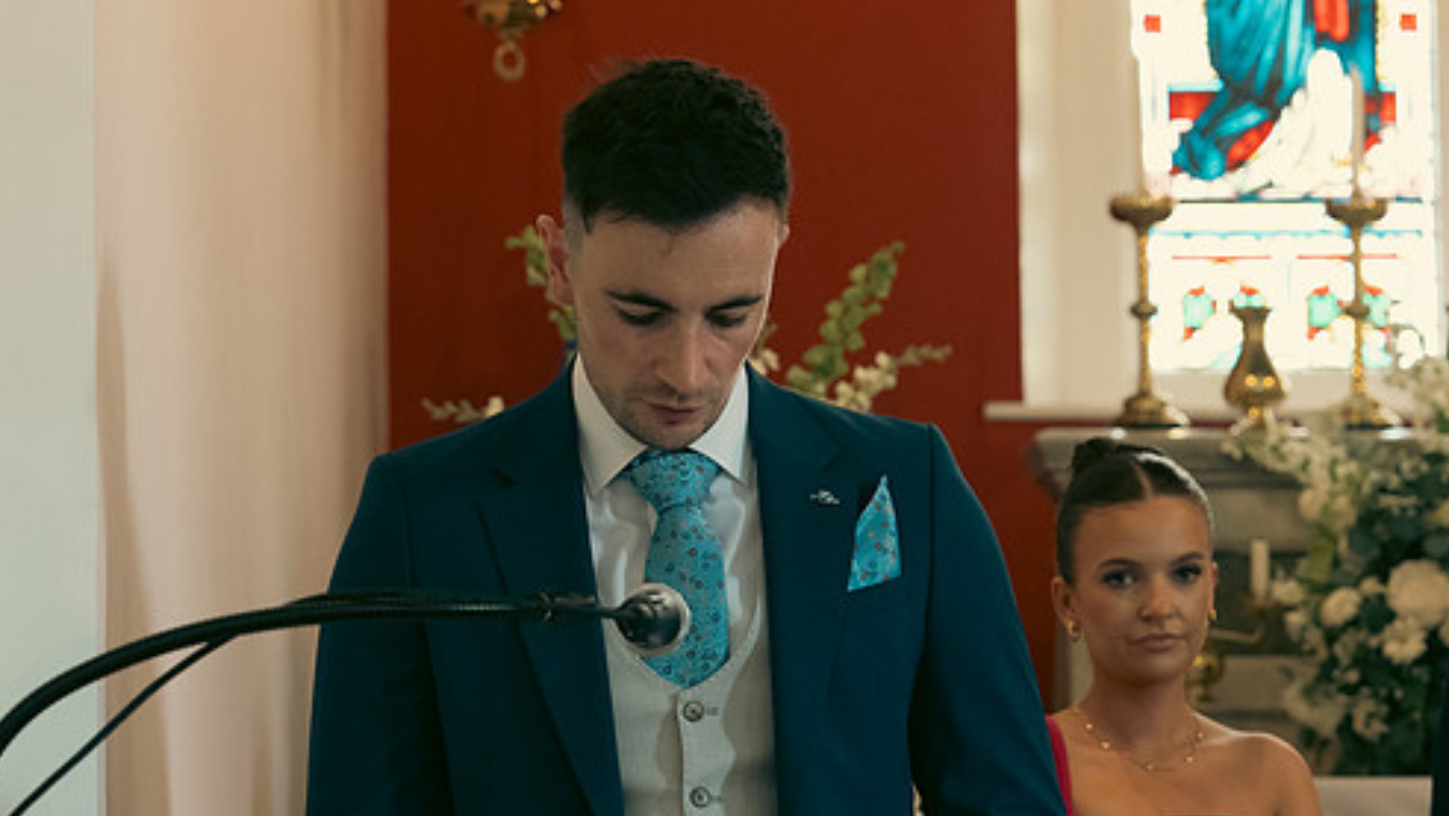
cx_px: 836
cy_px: 517
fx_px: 4035
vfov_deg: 11.5
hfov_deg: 20.3
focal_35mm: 105
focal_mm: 57
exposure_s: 1/200
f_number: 3.5
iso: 2500
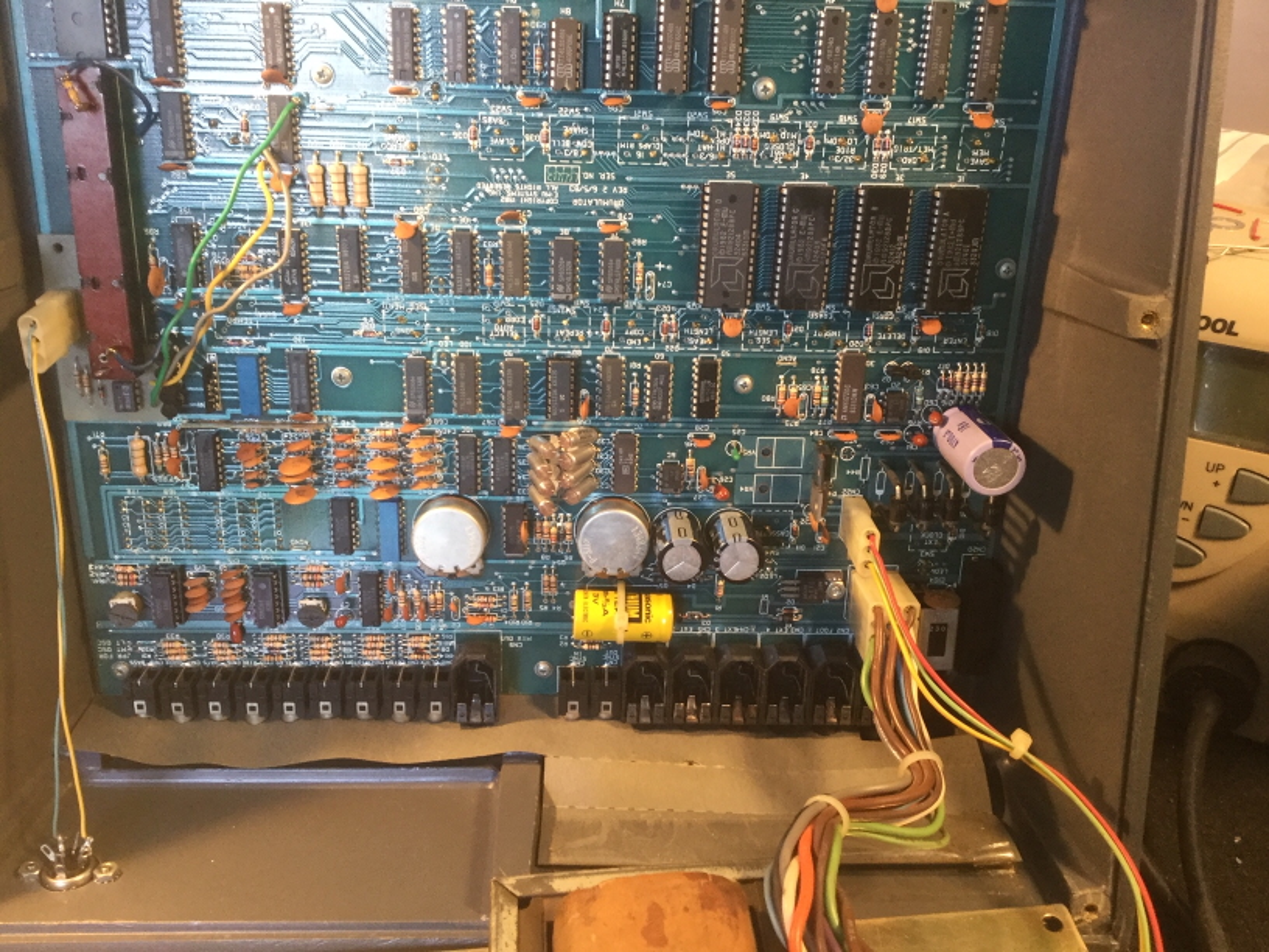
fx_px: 1136
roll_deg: -0.4
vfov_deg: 45.4
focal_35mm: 31
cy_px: 476
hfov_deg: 58.4
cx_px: 634
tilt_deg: -32.9
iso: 125
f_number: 2.4
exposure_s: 1/33
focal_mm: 3.3
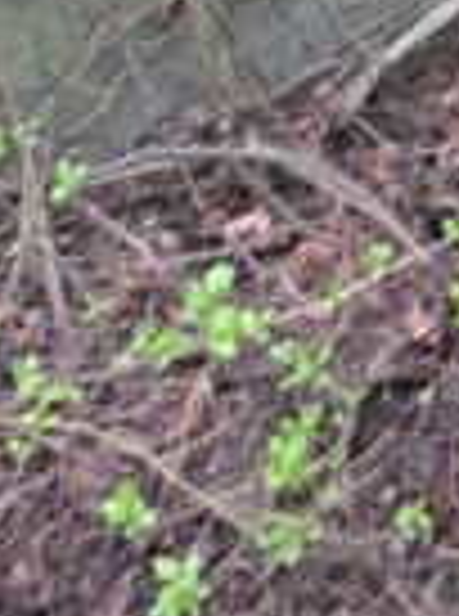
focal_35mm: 180
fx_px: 3197
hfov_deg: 7.0
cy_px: -1362
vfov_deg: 8.7
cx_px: 1566
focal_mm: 5.23
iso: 100
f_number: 1.8
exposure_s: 1/50
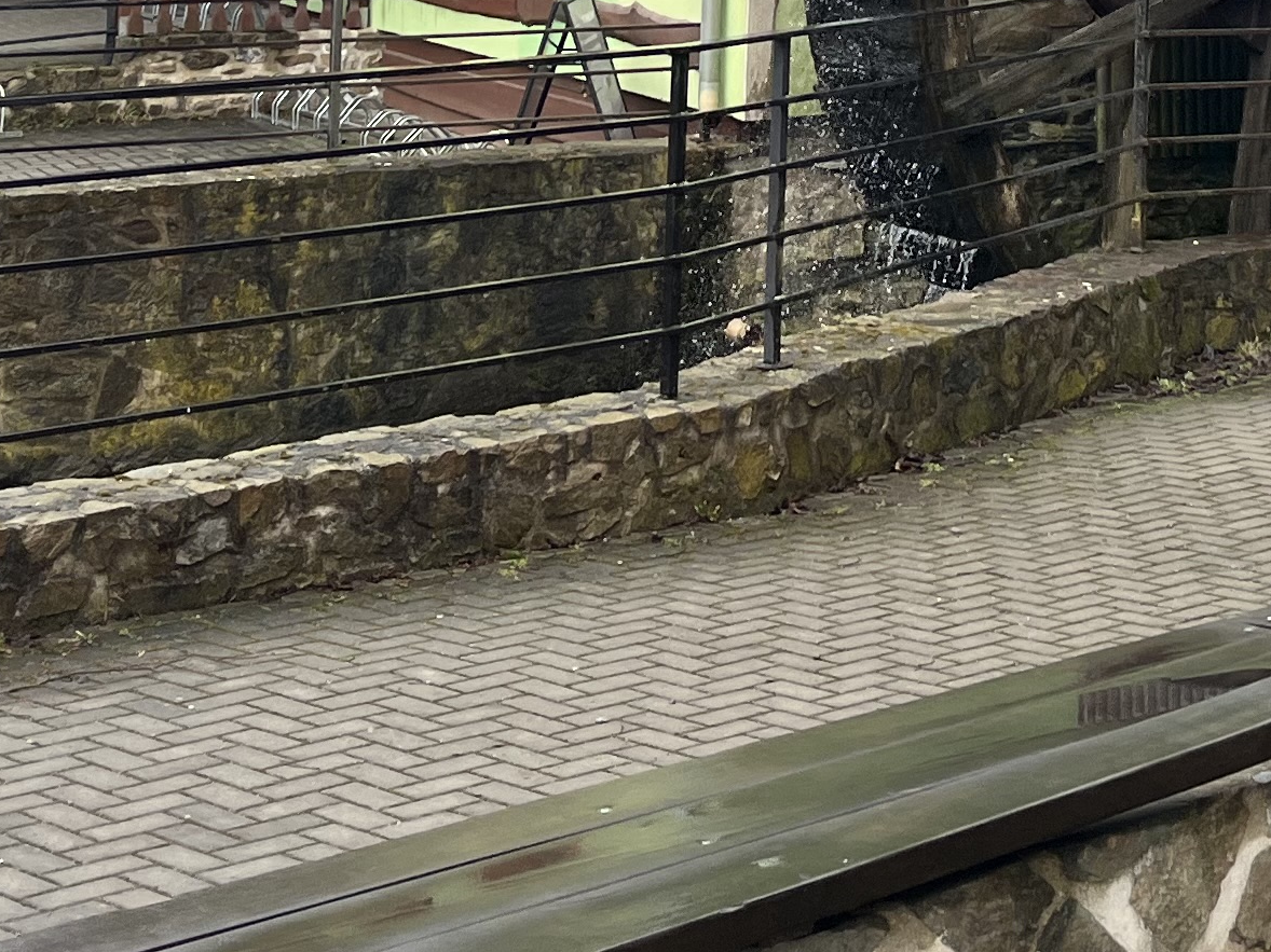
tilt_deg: +6.0
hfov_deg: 21.7
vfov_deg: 15.1
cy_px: -556
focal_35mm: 89
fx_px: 3267
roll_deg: +0.1
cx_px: 1028
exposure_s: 1/390
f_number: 1.6
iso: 50
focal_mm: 5.1
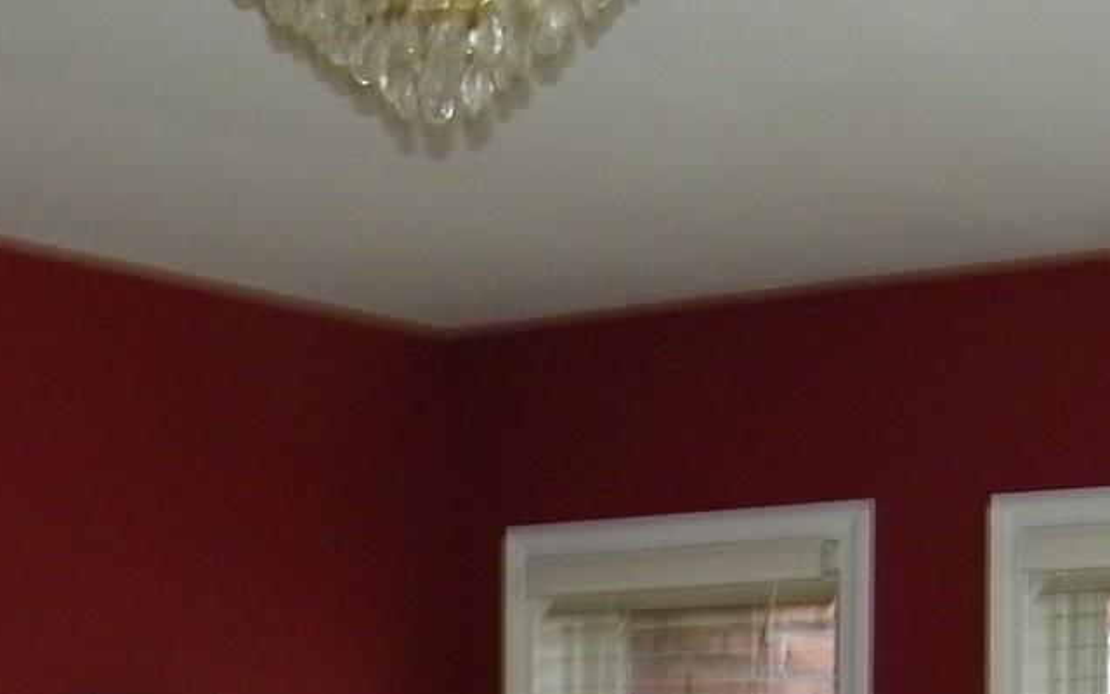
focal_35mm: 95
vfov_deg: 12.9
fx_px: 2874
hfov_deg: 21.8
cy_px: 1109
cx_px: 709
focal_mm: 5
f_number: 3.5
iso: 100
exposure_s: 1/30
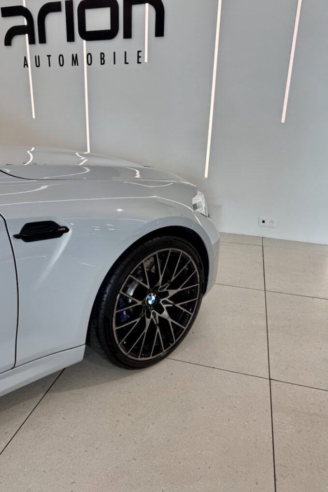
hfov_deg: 49.3
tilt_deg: -22.2
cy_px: 246
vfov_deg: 69.4
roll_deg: -2.3
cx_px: 138
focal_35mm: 26
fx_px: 355
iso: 64
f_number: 1.78
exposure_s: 1/121
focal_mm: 6.76
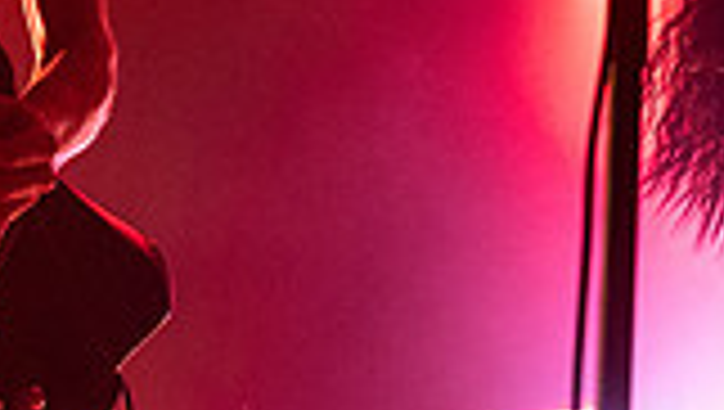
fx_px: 2748
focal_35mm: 143
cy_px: -160
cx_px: 418
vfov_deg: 8.4
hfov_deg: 15.0
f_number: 4
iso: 3200
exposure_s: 1/400
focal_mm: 38
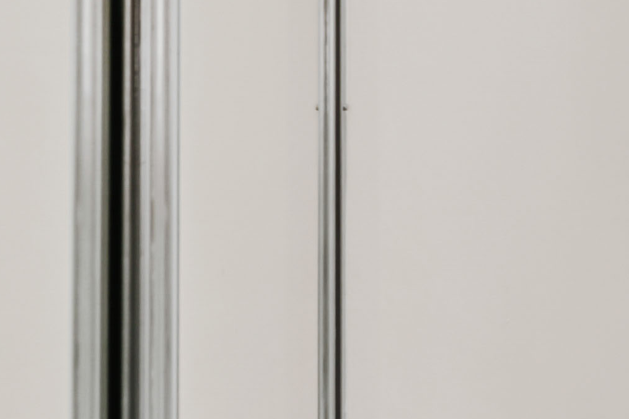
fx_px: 1450
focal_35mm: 83
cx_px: 1478
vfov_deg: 16.5
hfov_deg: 15.2
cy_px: 195
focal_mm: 14
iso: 100
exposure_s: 1/10
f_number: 4
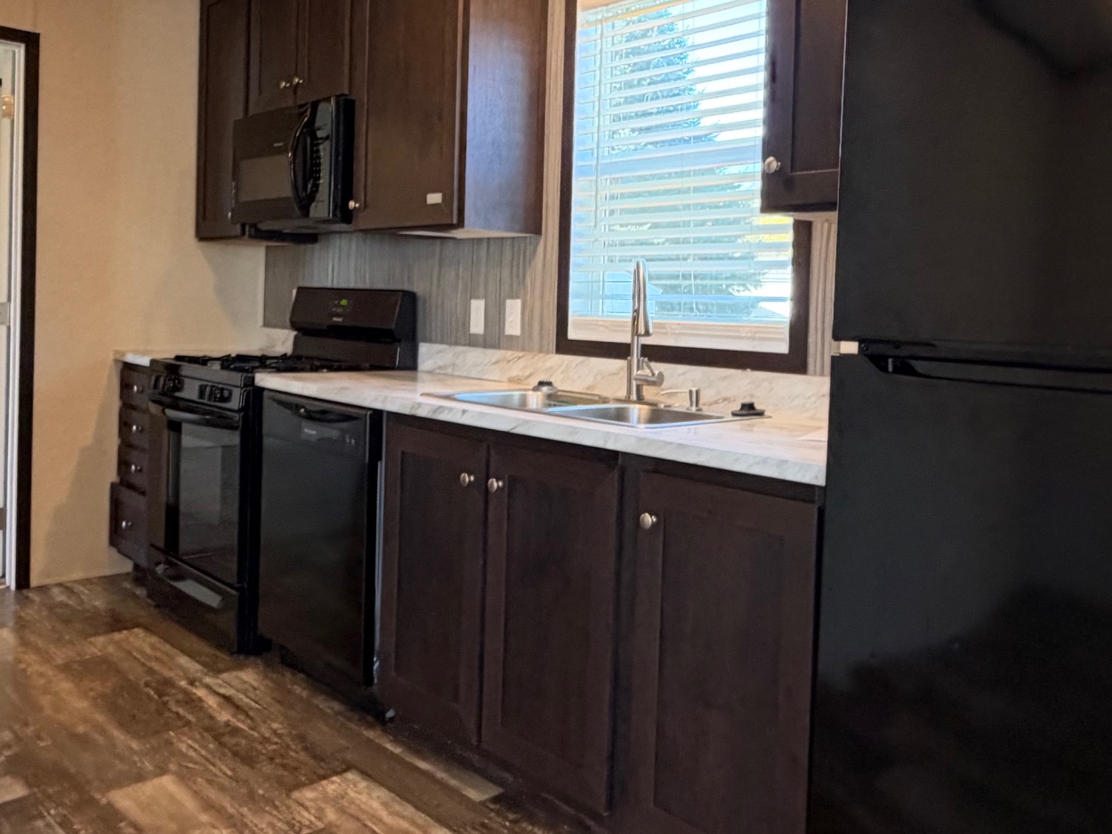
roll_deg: -1.3
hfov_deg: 56.8
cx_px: 580
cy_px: 317
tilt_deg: +1.1
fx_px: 1028
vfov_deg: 43.8
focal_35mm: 32
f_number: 2.2
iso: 320
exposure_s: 1/60
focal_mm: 2.22
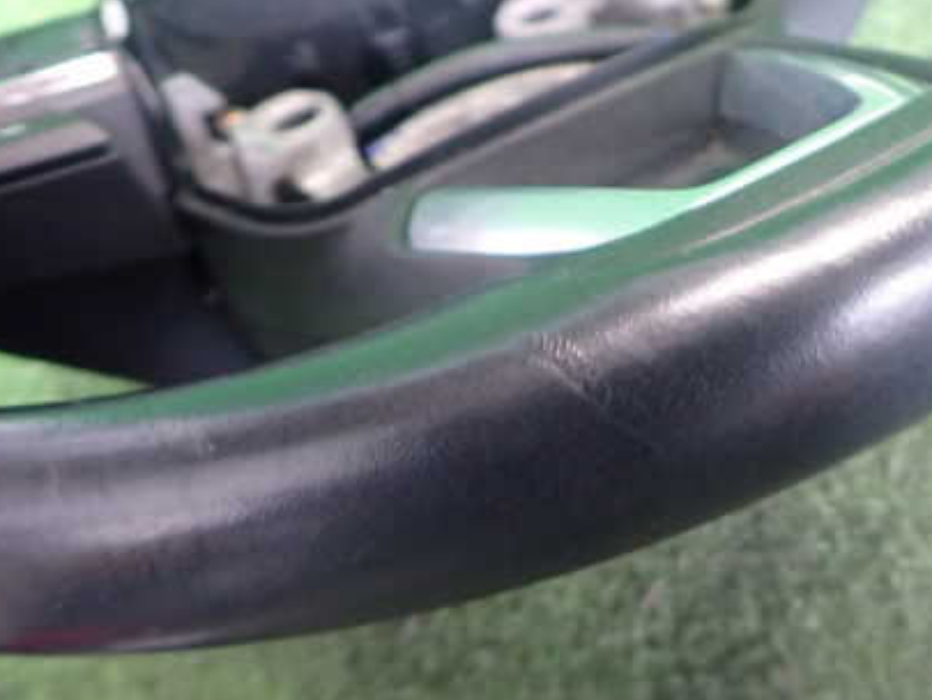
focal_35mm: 37
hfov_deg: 49.2
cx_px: 624
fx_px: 996
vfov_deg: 38.6
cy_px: 408
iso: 640
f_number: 2
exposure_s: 1/30
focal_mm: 4.5
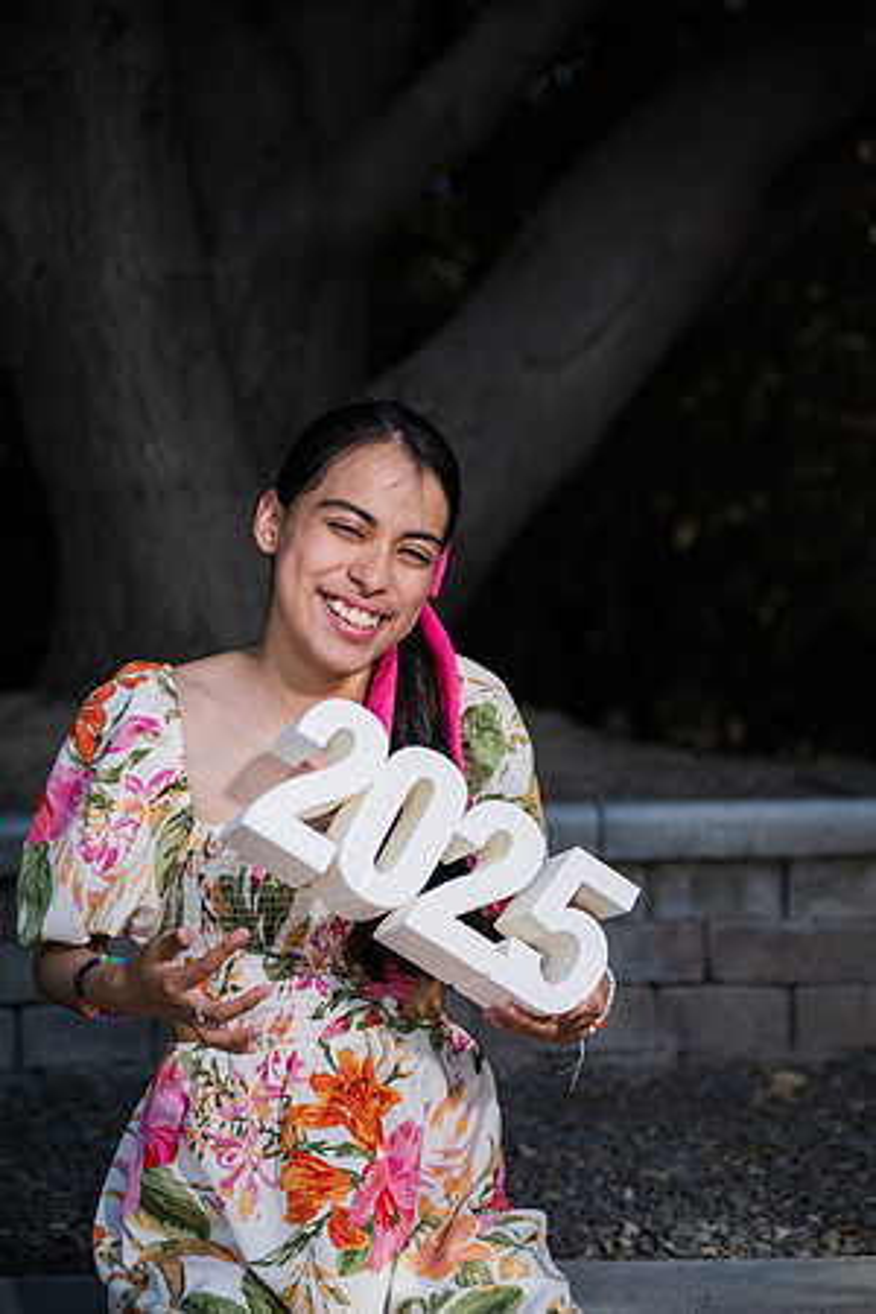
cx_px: 438
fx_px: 2080
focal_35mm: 57
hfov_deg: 23.8
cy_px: 657
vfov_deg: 35.1
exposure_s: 1/800
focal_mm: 57
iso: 100
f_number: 2.8
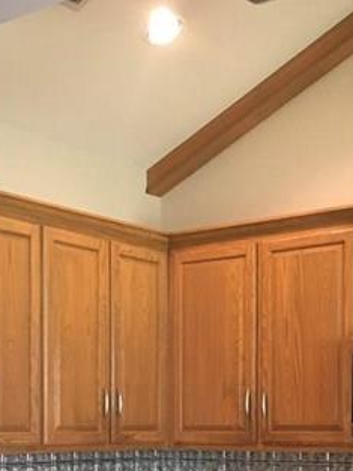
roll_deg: +0.0
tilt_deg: -0.8
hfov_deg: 20.7
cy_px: 456
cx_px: 197
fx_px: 967
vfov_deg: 26.2
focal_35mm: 71
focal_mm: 4.15
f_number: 2.2
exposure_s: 1/15
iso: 100
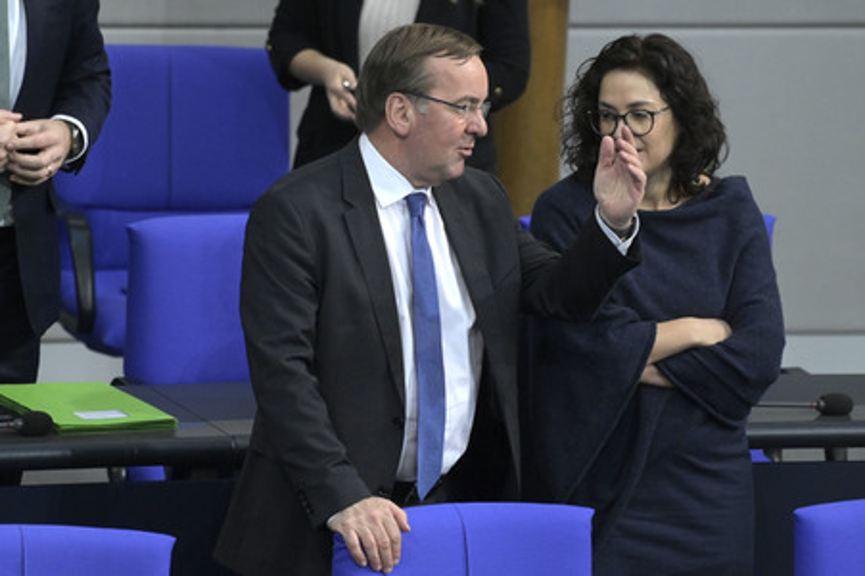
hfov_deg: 5.2
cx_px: 432
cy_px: 288
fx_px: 9604
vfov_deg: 3.4
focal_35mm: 400
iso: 12800
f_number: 5.6
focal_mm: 400
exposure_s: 1/320
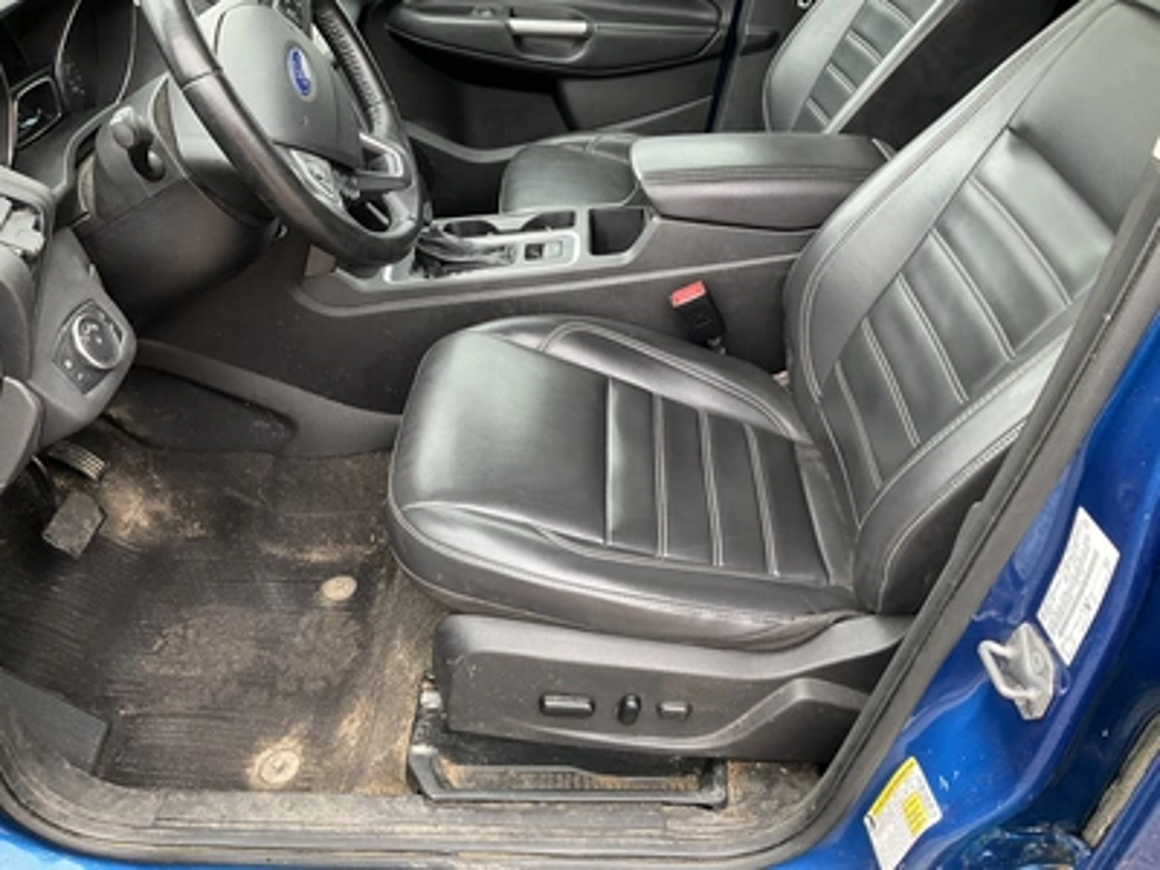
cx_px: 580
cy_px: 435
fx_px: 972
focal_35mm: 29
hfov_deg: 61.7
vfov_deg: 48.2
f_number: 1.8
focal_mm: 3
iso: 64
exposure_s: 1/75
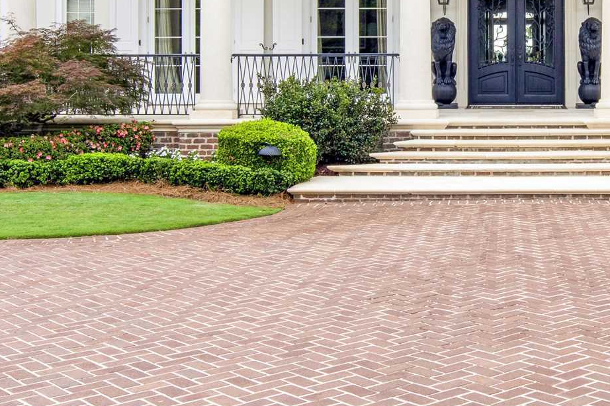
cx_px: 515
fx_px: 1016
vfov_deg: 22.3
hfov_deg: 32.2
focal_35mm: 60
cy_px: 77
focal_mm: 18
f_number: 11
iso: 200
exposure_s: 1/80
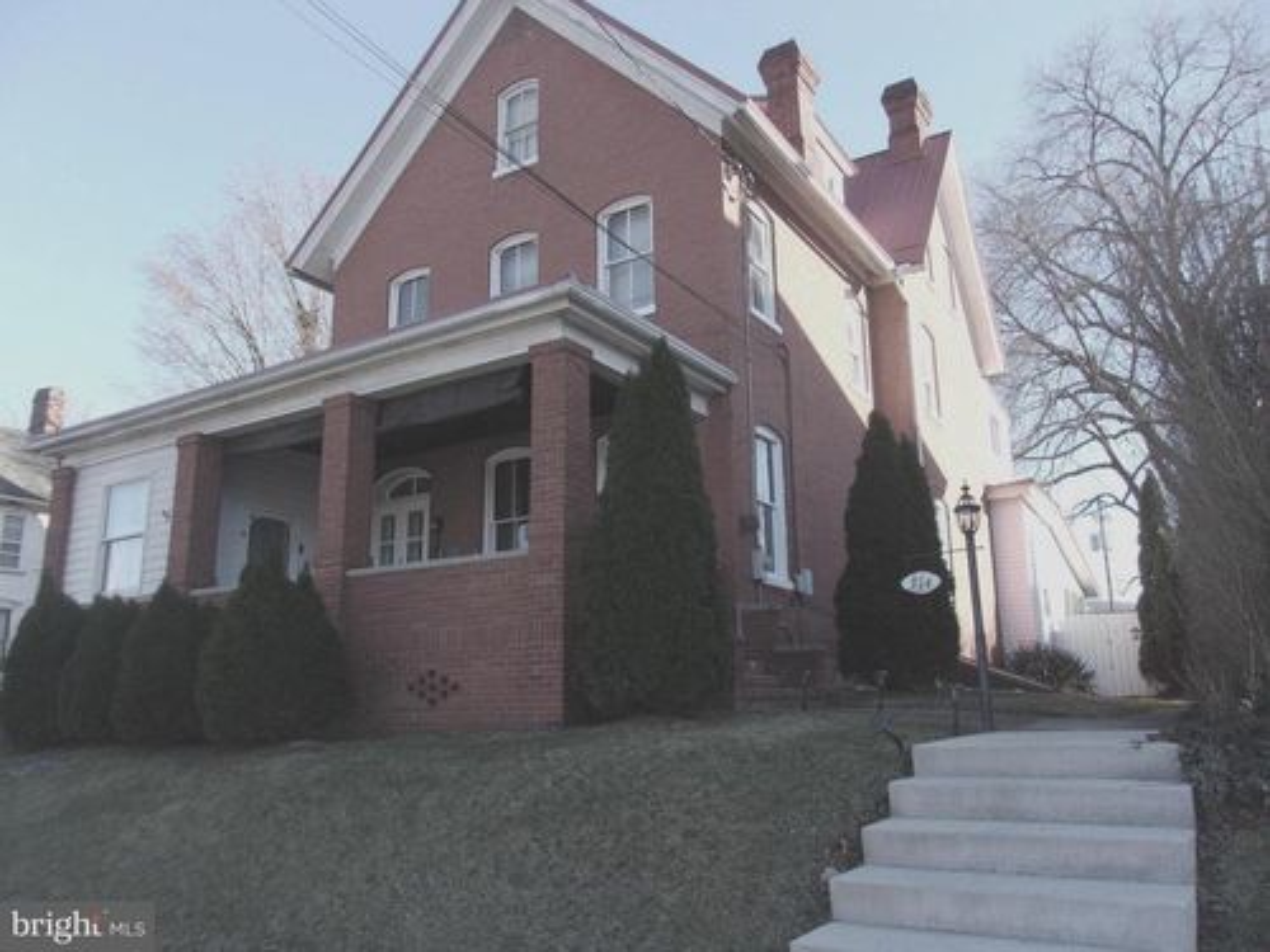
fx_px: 991
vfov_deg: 51.4
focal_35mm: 27
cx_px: 635
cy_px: 476
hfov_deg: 65.3
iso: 80
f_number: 3
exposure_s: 1/300
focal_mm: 4.9
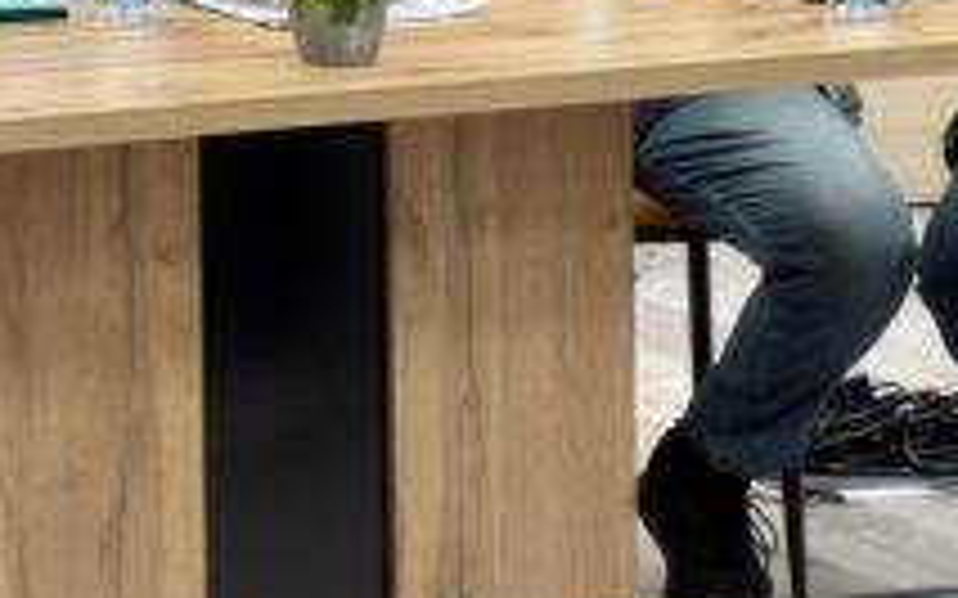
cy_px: -270
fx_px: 7282
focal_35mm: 279
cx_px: 310
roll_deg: +0.6
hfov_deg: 7.5
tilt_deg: -5.4
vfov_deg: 4.7
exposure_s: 1/100
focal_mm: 16.89
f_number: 2.8
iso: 400
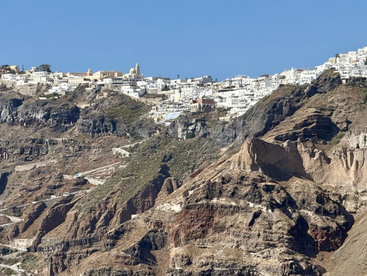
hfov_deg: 10.3
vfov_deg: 7.8
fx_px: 2026
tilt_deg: +5.6
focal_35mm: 191
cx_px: 182
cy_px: 139
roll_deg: +0.0
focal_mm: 15.66
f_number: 2.8
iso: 50
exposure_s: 1/1689
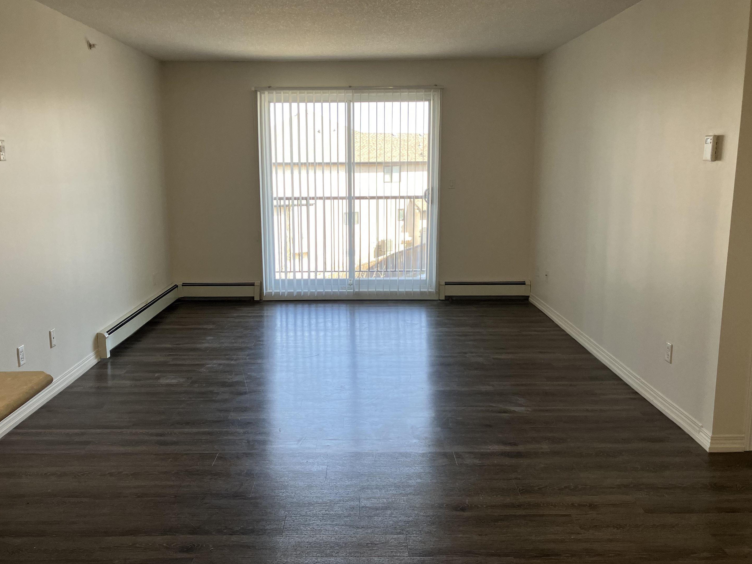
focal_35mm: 30
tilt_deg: -7.6
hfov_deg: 59.9
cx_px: 359
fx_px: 652
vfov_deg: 46.8
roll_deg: +0.4
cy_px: 281
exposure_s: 1/120
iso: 80
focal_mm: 3.99
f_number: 1.8
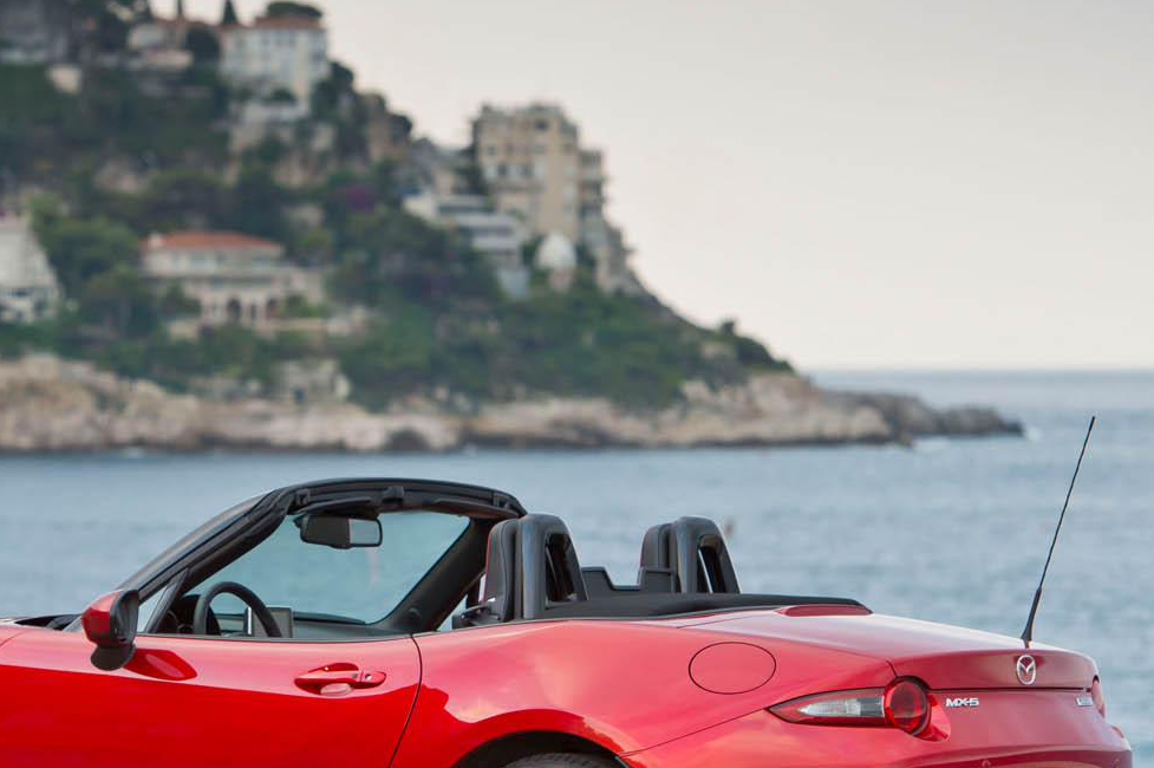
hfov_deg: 7.2
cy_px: 419
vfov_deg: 4.8
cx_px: 233
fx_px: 9129
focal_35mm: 285
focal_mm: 145
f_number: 6.3
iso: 500
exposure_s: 1/160
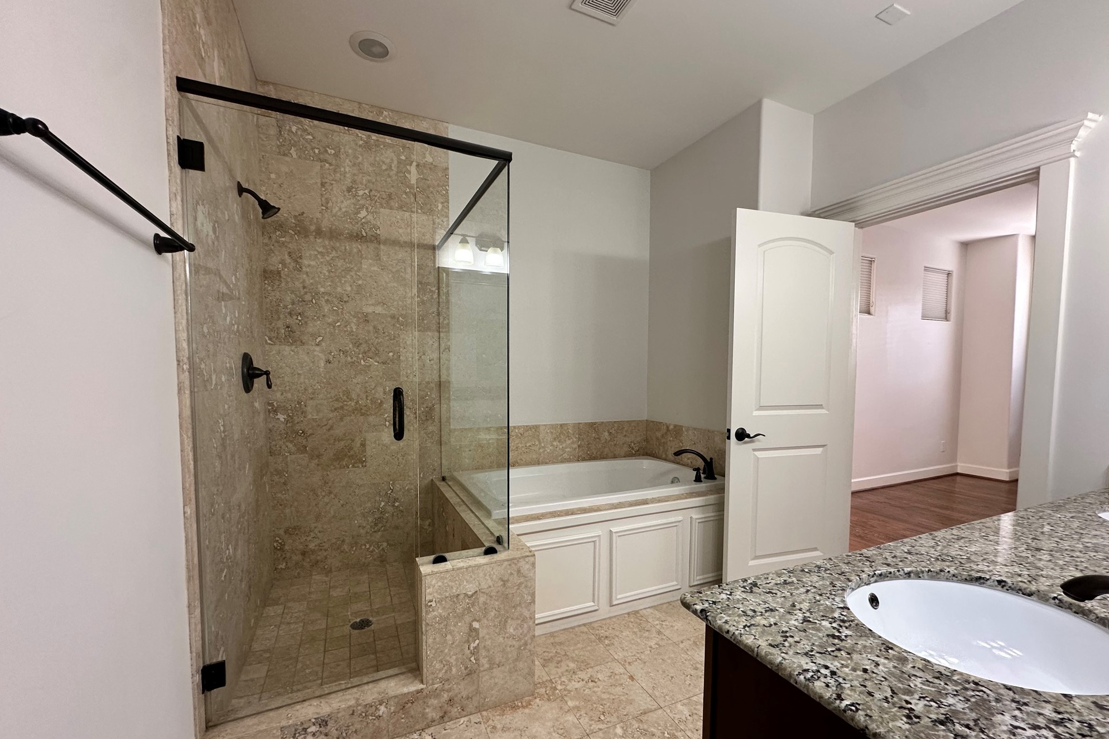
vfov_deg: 77.2
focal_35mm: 15
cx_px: 556
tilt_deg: -2.6
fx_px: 462
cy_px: 400
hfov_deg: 100.4
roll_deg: -0.8
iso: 200
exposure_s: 1/120
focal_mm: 2.22
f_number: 2.2
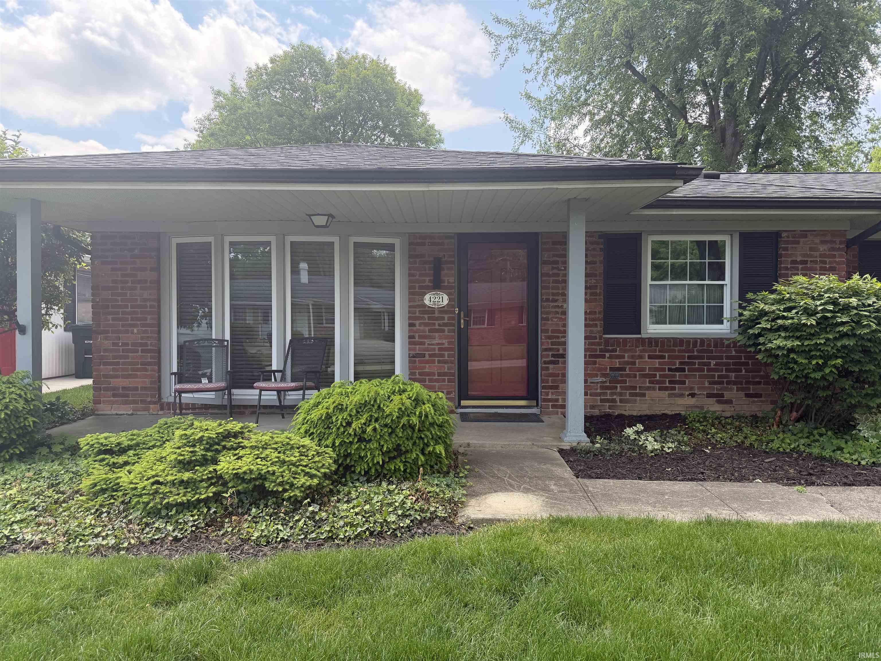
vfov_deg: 56.8
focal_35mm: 24
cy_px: 330
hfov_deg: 71.6
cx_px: 440
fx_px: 611
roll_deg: -0.2
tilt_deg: -1.1
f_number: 1.78
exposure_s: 1/1075
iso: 100
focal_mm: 6.76
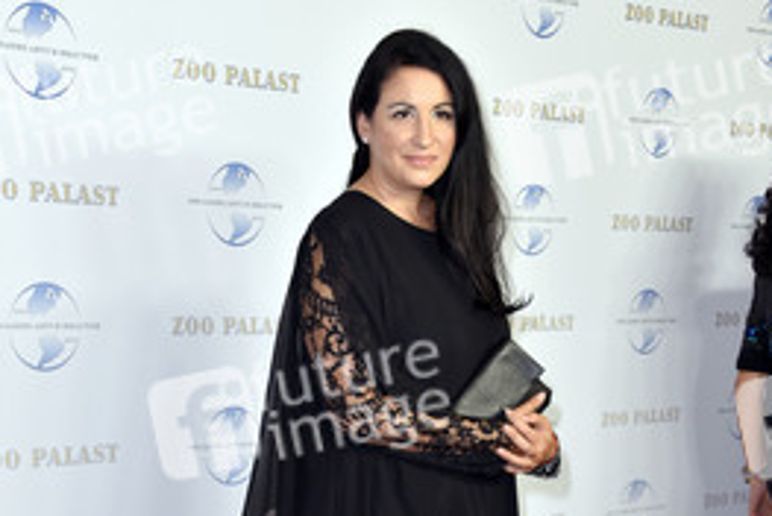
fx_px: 1889
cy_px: 557
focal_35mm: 88
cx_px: 385
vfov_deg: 15.2
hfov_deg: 23.1
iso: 640
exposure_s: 1/125
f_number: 6.3
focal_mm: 58
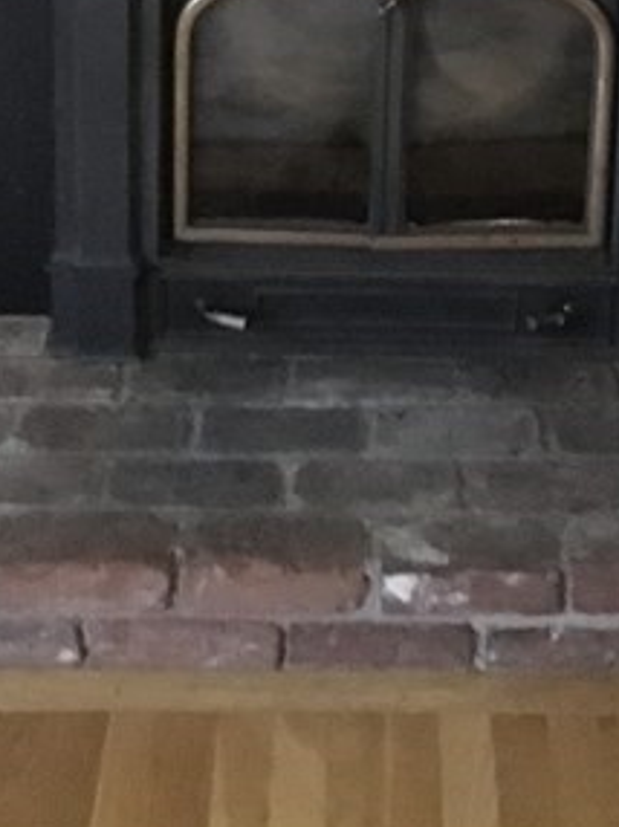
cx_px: 402
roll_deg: -0.3
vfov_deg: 22.3
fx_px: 1863
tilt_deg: -12.6
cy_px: -269
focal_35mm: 78
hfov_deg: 18.8
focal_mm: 4.15
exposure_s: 1/15
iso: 2000
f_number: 2.2
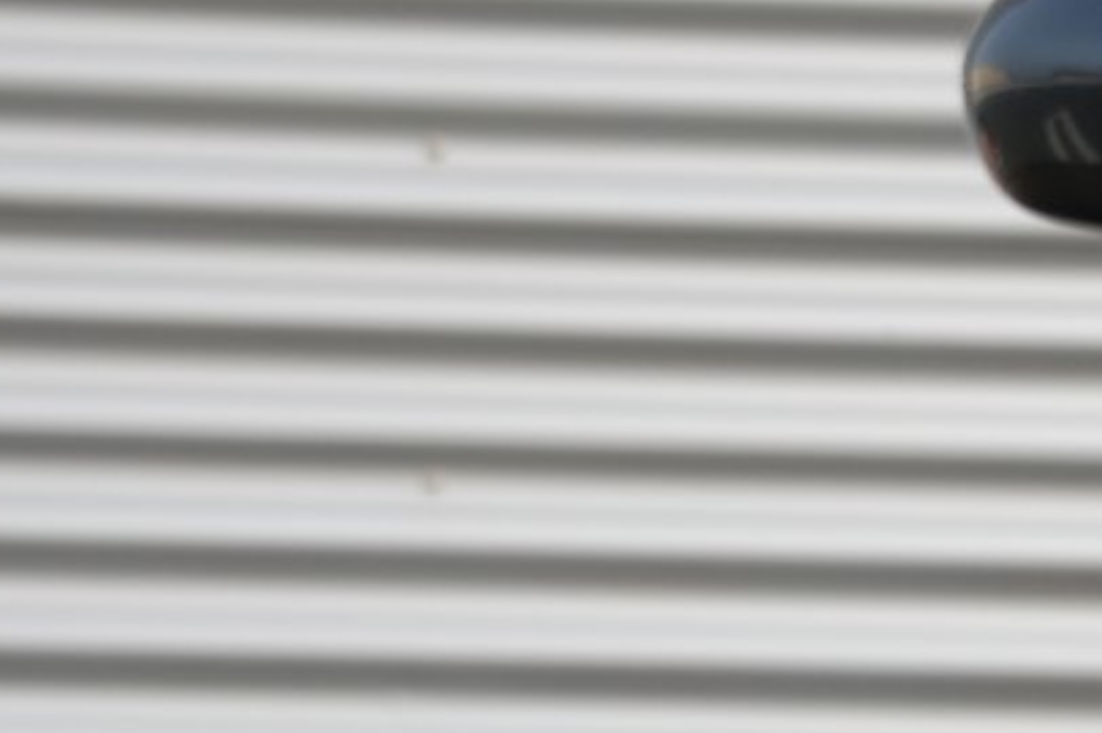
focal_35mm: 227
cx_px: 1227
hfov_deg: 9.0
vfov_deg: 6.0
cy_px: 639
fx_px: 6943
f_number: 5.6
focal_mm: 60
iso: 200
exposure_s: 1/500
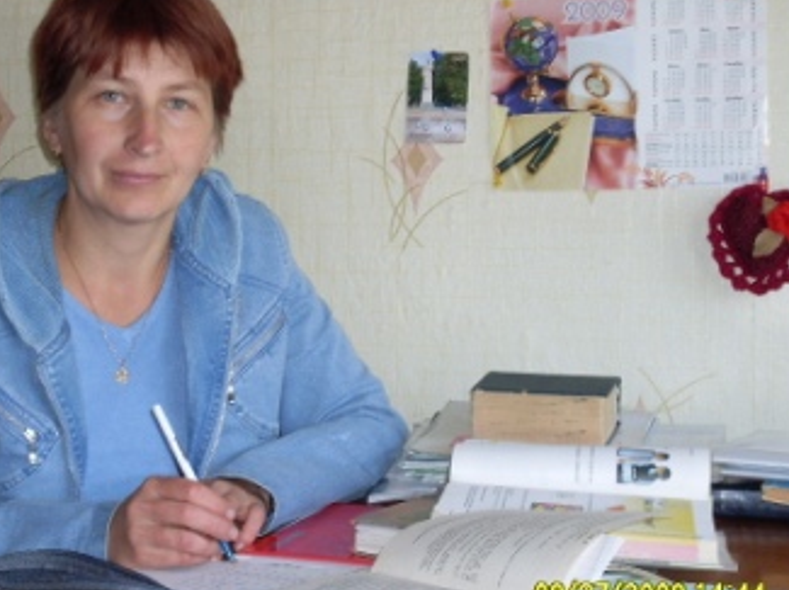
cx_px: 296
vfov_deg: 15.1
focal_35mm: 98
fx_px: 2231
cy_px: 265
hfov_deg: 20.0
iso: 100
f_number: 3.7
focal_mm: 11.7
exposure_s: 1/45
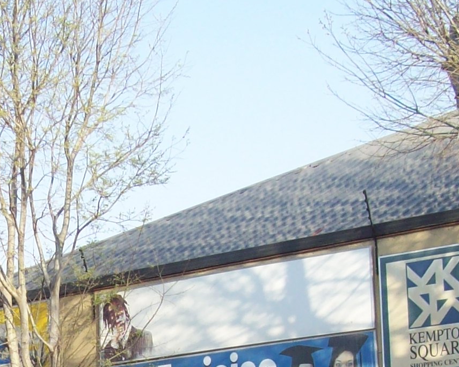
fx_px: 1589
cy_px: 465
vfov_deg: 12.8
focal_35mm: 117
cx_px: 47
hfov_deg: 16.2
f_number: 2.7
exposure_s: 1/386
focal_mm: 6
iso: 80
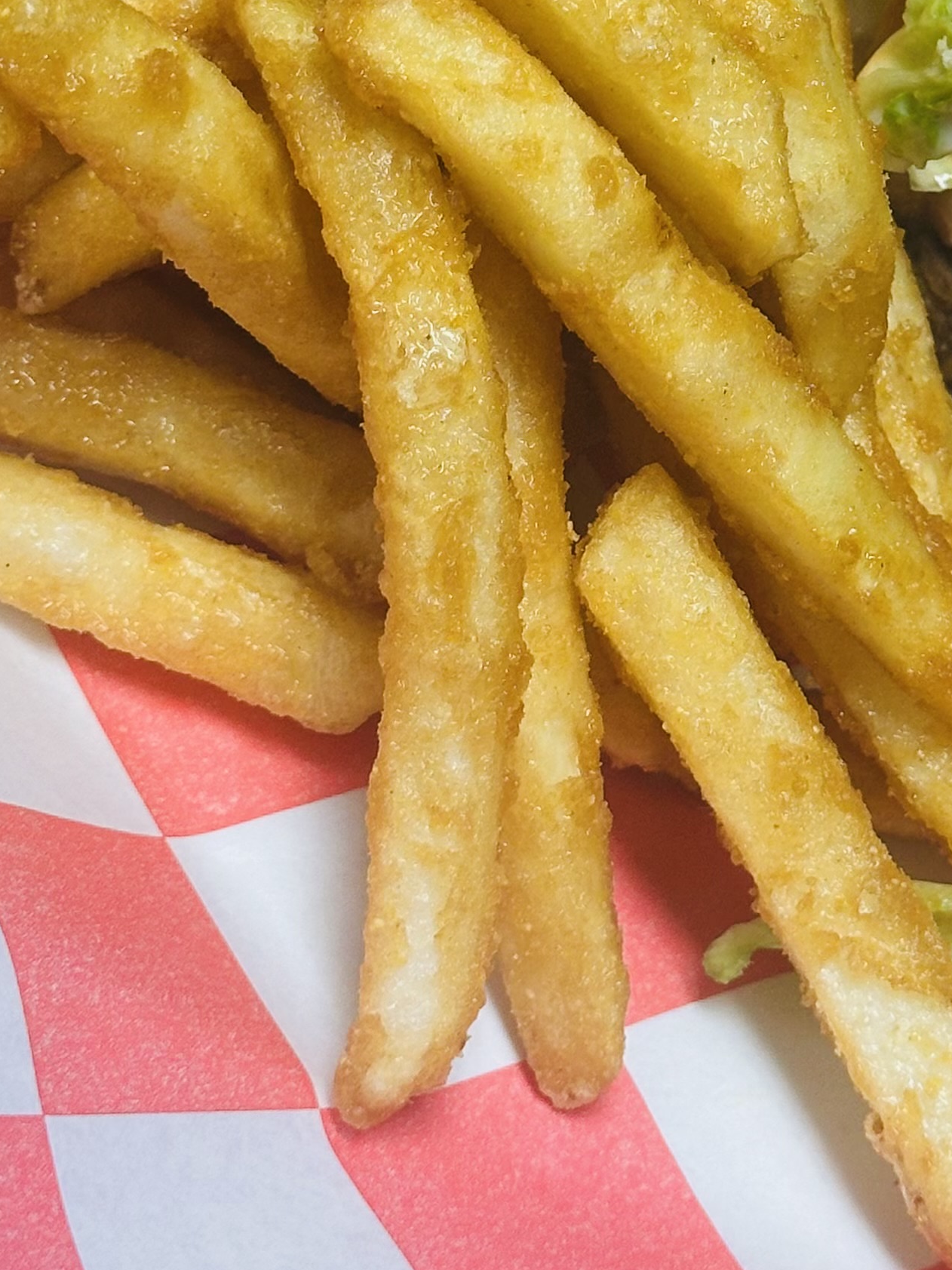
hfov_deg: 12.8
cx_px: 752
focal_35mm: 115
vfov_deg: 17.0
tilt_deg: -41.6
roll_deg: -22.5
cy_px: 261
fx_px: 4217
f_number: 1.78
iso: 80
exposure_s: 1/60
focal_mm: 6.86
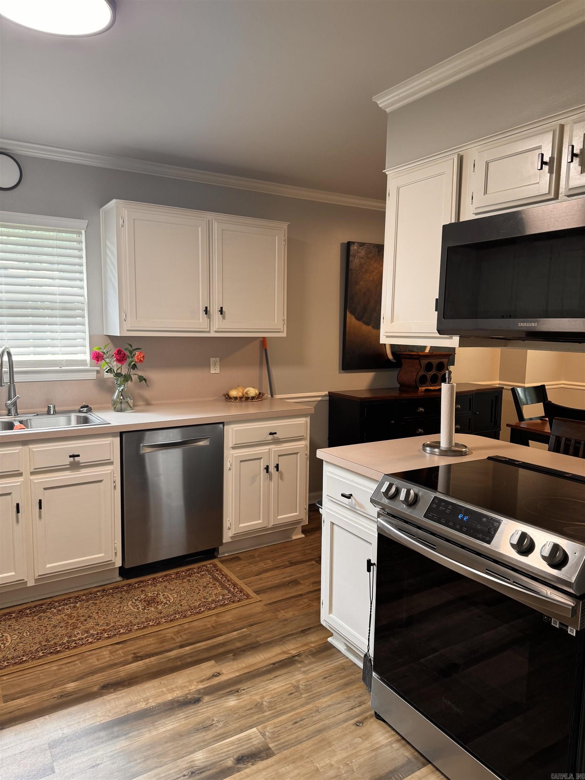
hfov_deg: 56.8
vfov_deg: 71.6
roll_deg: -1.1
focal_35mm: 24
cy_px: 390
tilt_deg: -7.0
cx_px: 292
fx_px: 541
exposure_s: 1/60
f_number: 1.78
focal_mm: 6.76
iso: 125
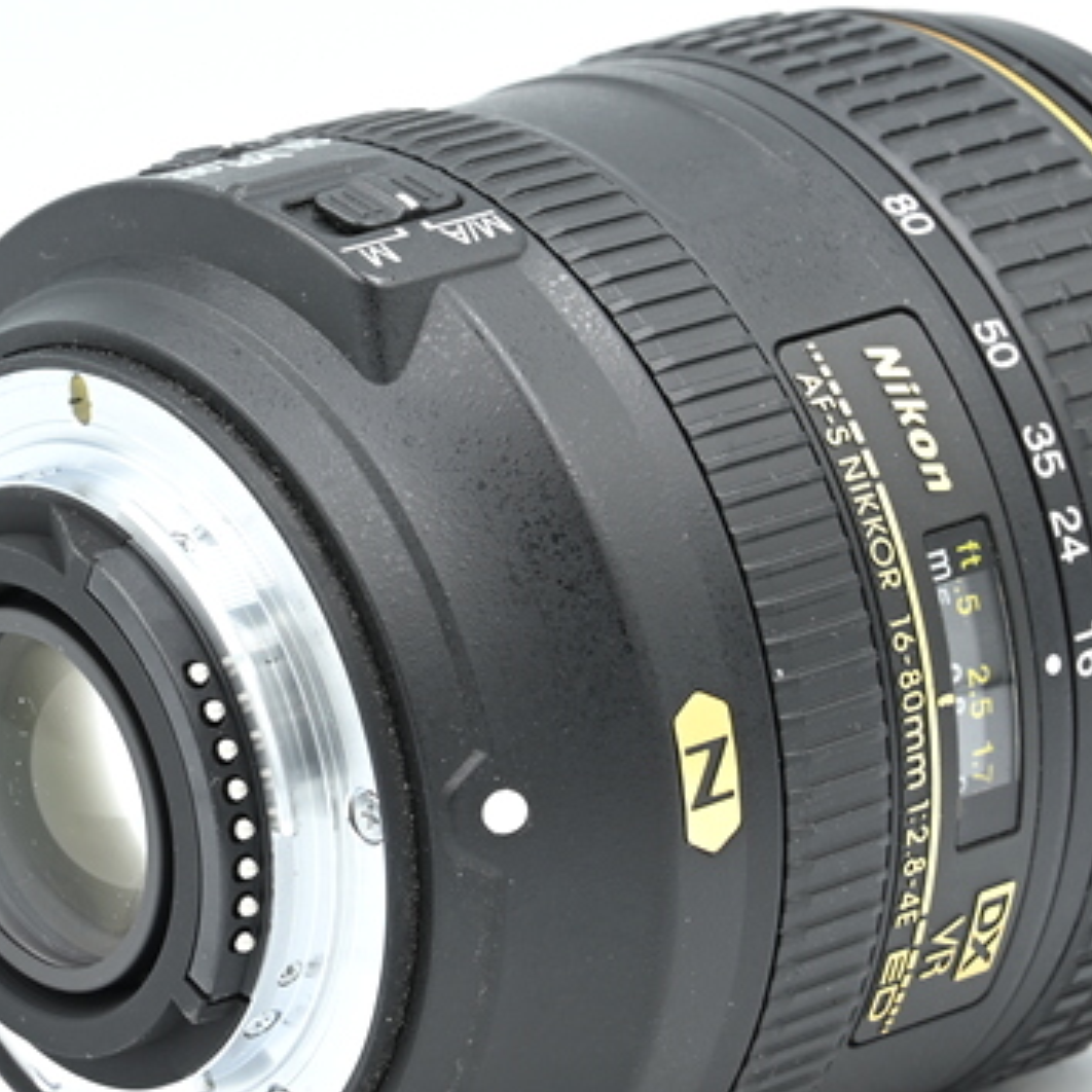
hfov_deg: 7.3
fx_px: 8566
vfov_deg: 7.3
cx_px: 210
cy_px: 474
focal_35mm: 240
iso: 200
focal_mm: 100
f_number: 14
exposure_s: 1/15
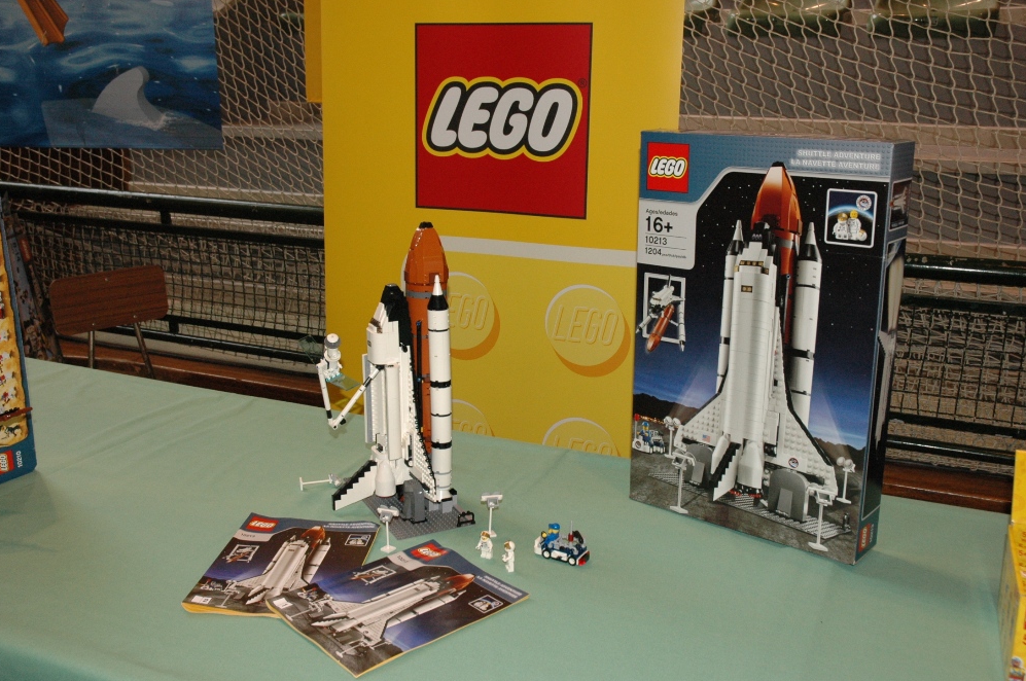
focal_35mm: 39
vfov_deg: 34.5
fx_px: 1096
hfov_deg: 50.2
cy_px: 342
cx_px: 505
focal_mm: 25
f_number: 7.1
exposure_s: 1/50
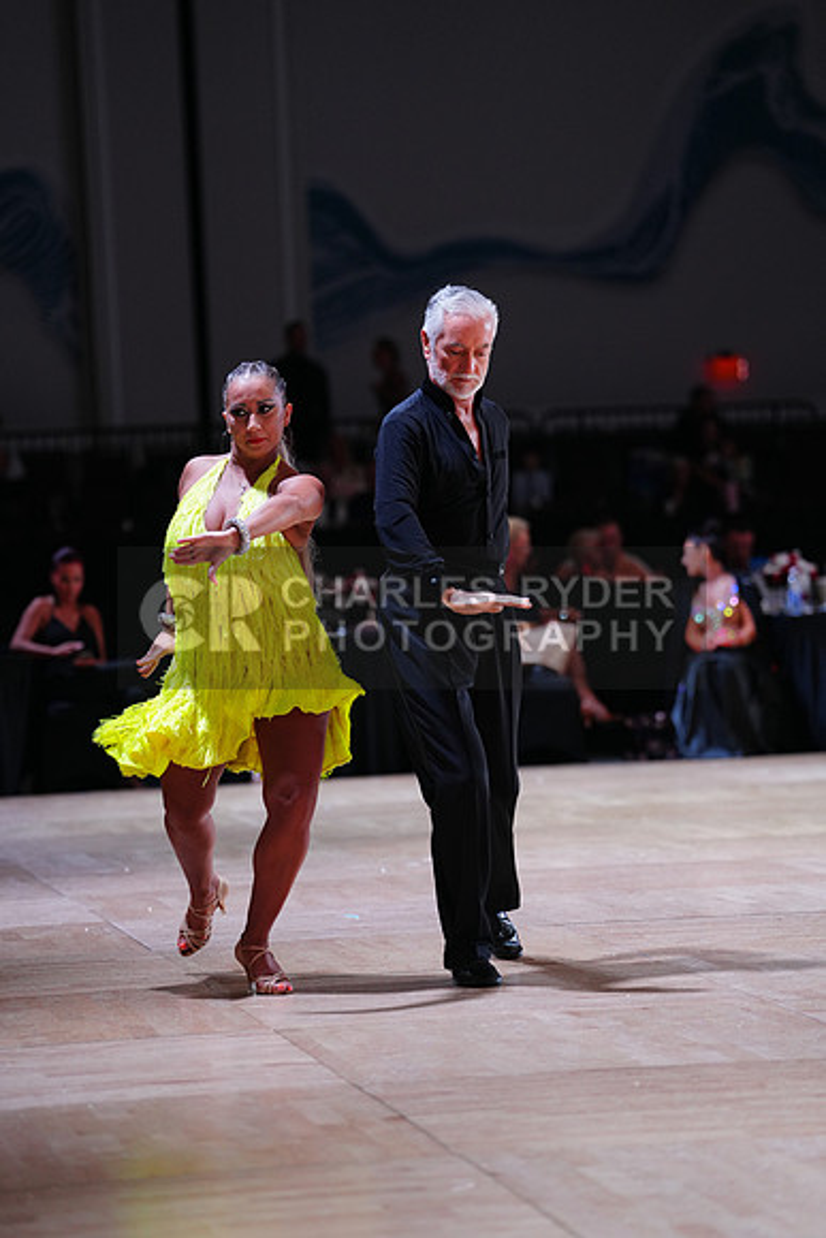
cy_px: 619
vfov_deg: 15.5
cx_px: 413
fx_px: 4540
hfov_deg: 10.4
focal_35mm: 132
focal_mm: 132
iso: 1250
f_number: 2.8
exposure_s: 1/640
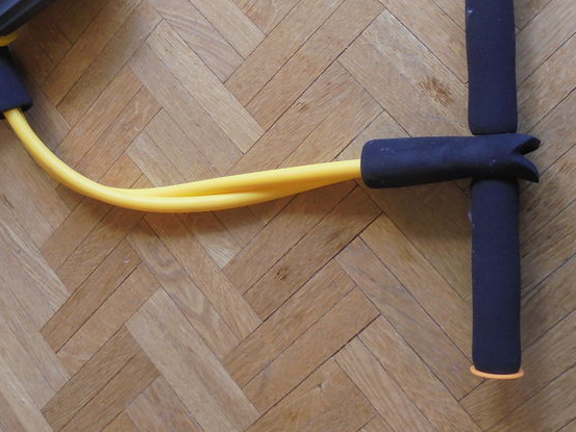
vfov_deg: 30.4
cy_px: 113
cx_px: 219
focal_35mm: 47
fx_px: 782
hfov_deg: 40.2
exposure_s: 1/40
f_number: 3.5
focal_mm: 4.6
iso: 100
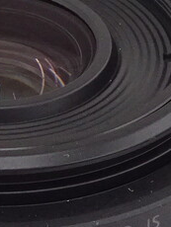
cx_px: -3
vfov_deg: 6.3
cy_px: 223
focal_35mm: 313
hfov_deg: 4.7
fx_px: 2058
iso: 500
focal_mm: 10.23
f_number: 4.5
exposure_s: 1/60
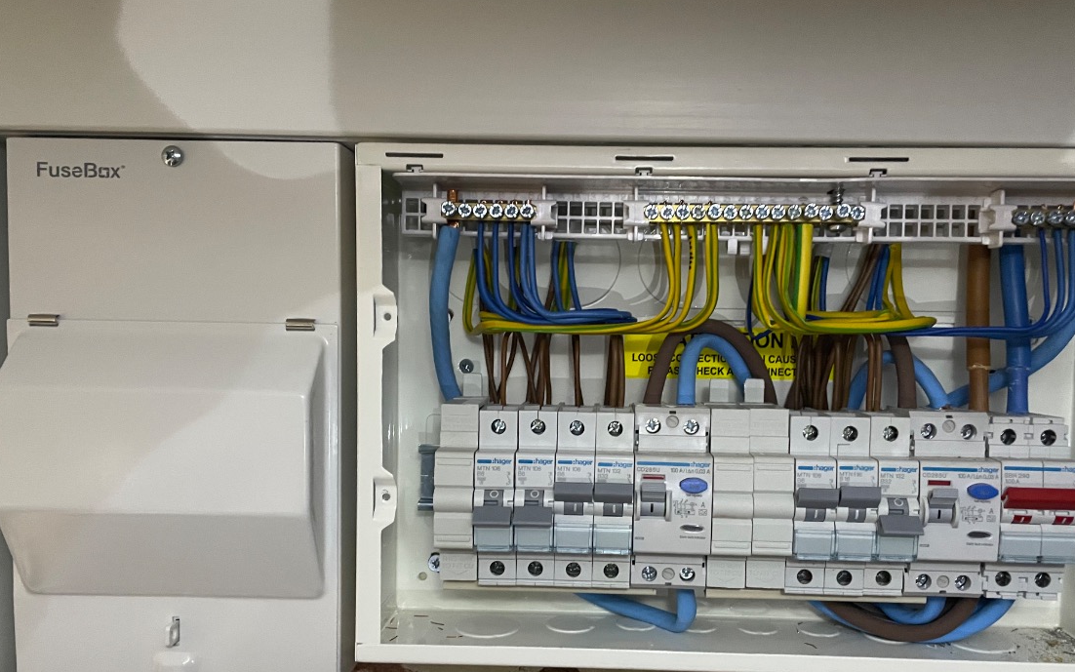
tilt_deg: -3.6
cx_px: 564
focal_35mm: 30
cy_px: 394
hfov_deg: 62.9
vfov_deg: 41.7
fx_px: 879
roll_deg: -0.8
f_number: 1.6
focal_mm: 4.2
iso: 640
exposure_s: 1/28
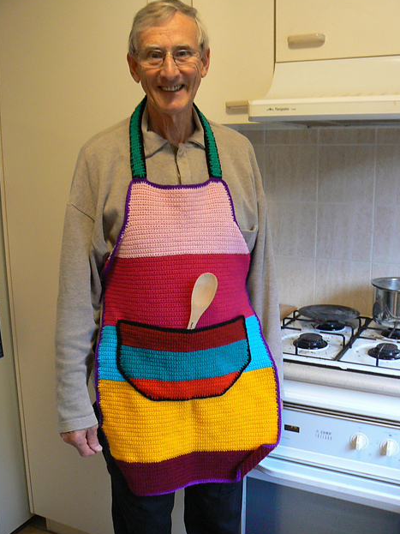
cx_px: 201
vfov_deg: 50.1
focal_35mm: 37
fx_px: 570
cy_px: 263
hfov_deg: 38.7
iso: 200
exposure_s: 1/20
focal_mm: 6
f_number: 2.8
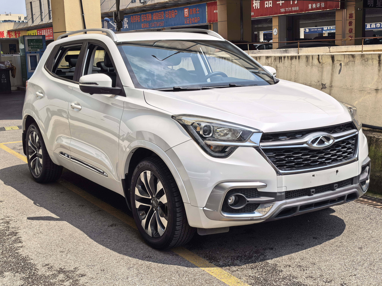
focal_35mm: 48
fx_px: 530
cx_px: 191
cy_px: 143
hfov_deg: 39.7
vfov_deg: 30.3
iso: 50
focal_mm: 6.98
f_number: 2
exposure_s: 1/8000
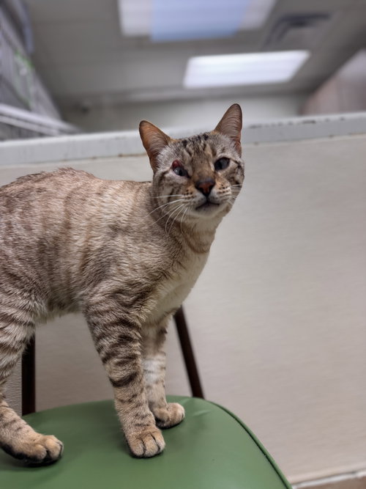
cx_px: 183
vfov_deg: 71.6
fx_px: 338
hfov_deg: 56.8
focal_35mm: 24
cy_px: 244
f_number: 1.78
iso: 100
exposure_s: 1/121
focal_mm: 6.76
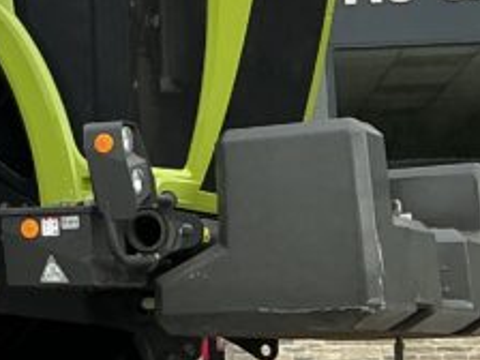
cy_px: 92
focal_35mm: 128
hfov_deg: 14.3
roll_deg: +1.2
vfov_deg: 11.6
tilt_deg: +7.6
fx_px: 1775
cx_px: -266
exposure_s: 1/709
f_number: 1.8
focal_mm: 3
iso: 25
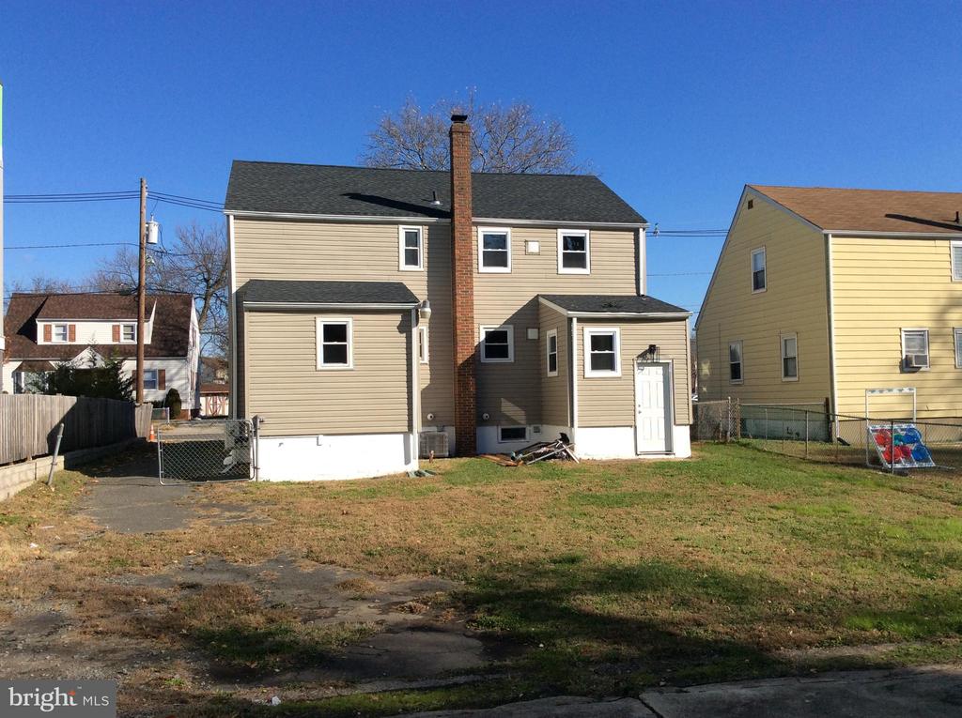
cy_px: 359
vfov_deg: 44.1
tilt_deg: +3.1
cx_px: 481
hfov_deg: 56.9
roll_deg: +0.9
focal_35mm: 32
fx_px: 888
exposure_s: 1/1395
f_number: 2.4
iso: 32
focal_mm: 3.3
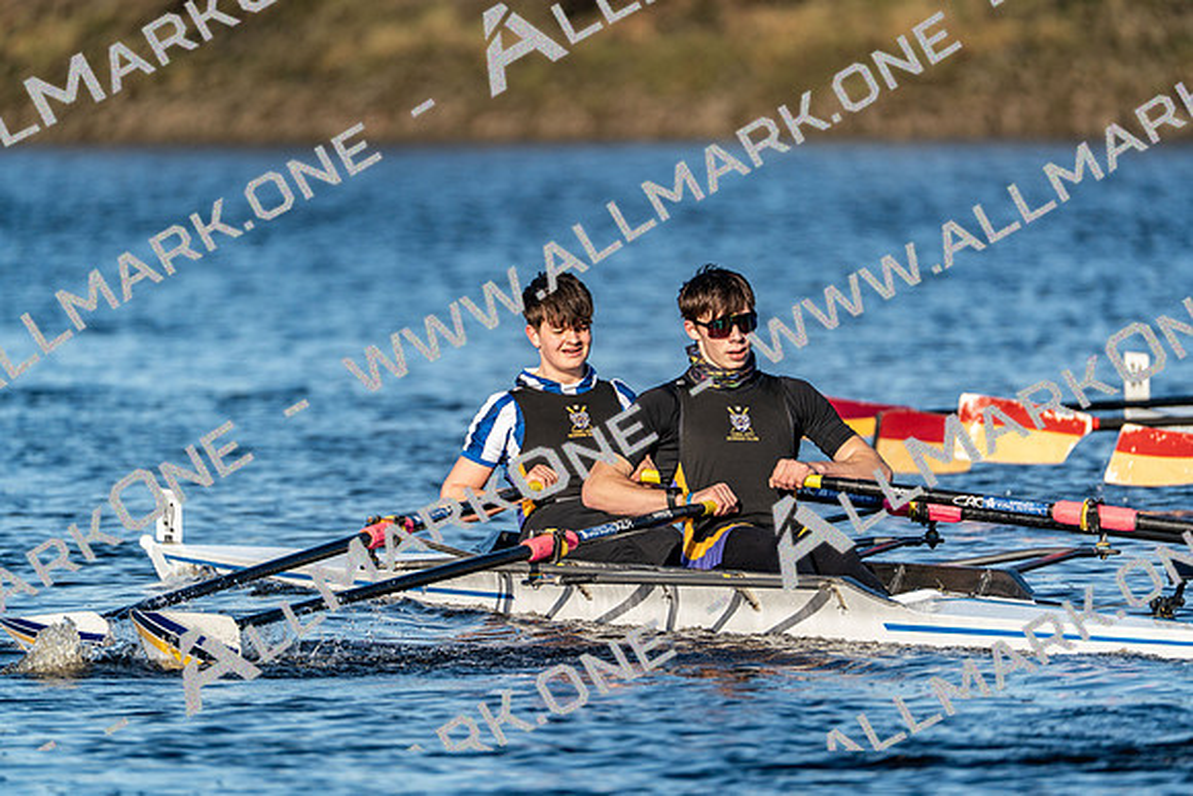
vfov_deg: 2.3
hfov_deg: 3.4
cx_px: 596
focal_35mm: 600
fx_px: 19887
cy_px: 398
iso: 400
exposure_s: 1/2000
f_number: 6.3
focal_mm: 600
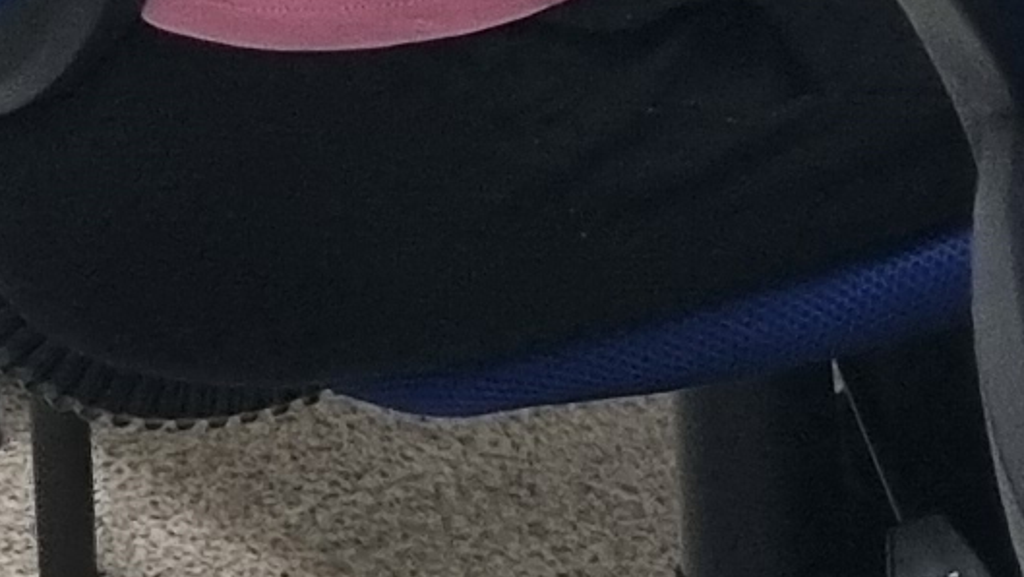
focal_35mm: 214
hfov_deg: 9.1
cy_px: -1051
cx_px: 2375
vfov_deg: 5.4
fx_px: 5813
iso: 125
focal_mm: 5.4
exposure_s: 1/100
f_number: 1.8
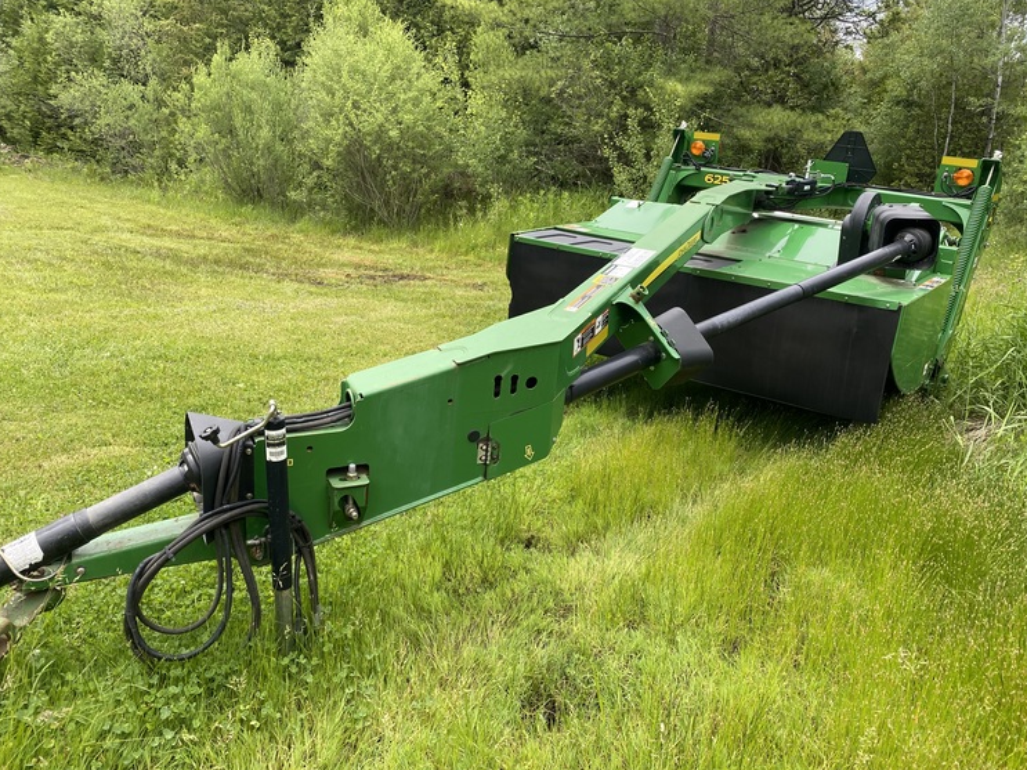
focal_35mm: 28
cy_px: 383
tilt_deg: -13.3
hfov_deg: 63.5
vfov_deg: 49.7
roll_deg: -2.8
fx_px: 831
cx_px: 514
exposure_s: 1/549
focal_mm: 4.25
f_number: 1.8
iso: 32
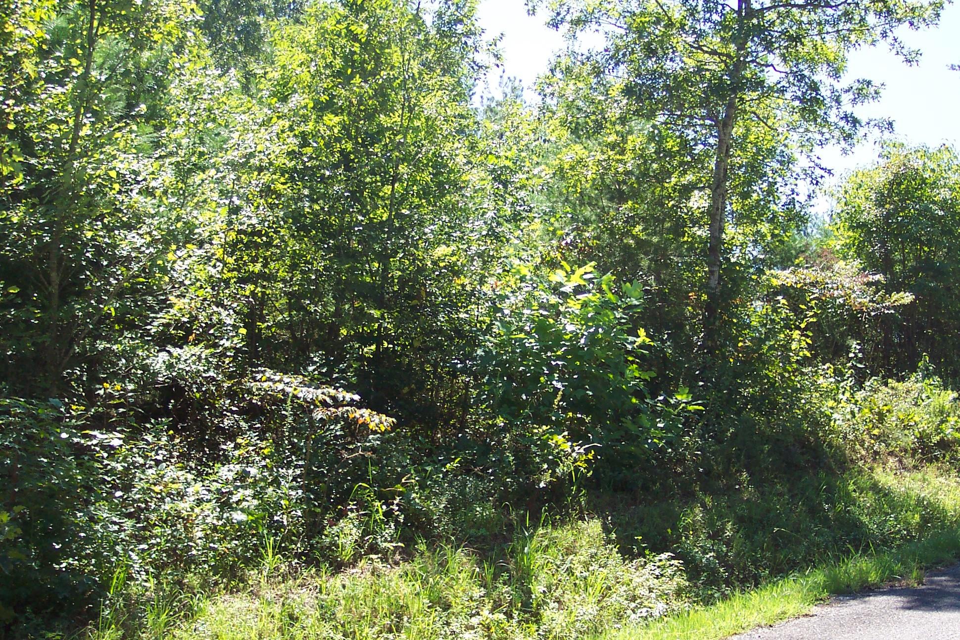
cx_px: 480
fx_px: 1013
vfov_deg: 35.0
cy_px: 320
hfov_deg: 50.7
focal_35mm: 38
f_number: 2.8
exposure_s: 1/500
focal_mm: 8
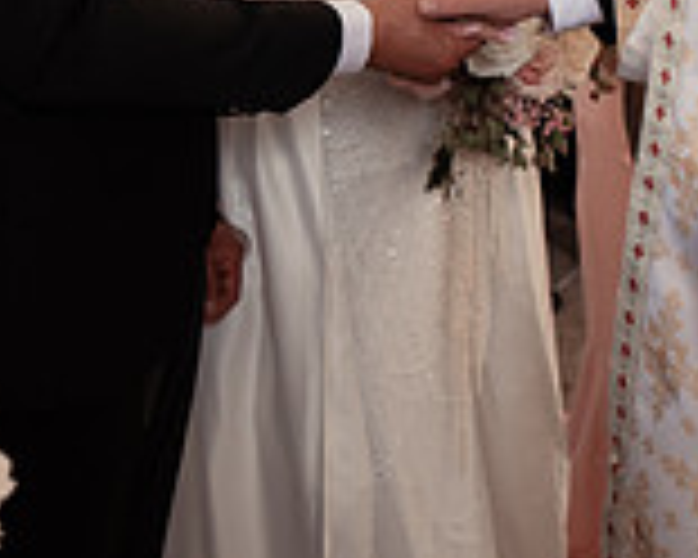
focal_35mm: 82
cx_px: 423
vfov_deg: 18.2
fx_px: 1694
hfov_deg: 23.2
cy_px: -18
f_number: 2.8
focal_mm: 30
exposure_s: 1/200
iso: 1600
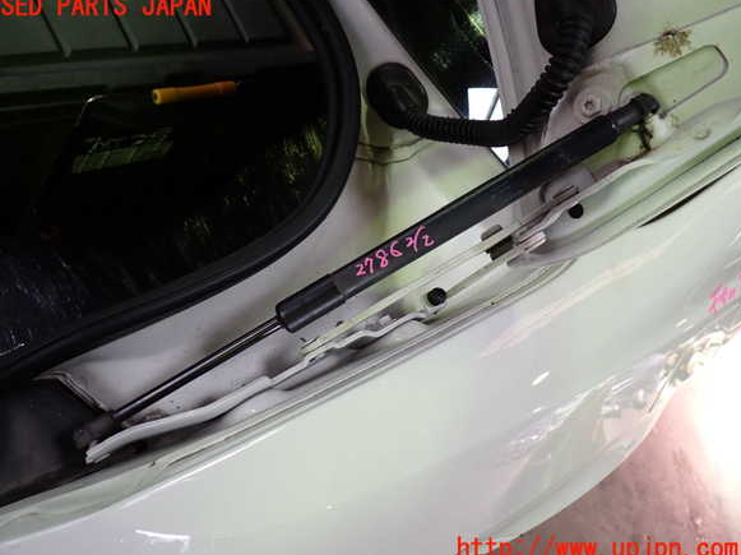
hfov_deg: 58.4
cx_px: 362
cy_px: 278
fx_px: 663
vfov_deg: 45.4
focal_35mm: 31
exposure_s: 1/60
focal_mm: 5.4
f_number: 2.3
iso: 160
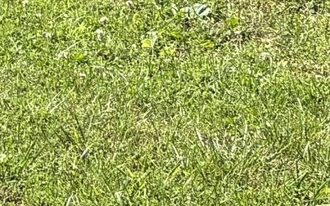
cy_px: -572
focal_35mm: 210
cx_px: -646
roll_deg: +1.5
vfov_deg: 5.5
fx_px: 1889
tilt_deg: +1.2
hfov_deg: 8.4
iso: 50
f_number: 1.6
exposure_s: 1/1706
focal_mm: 5.96
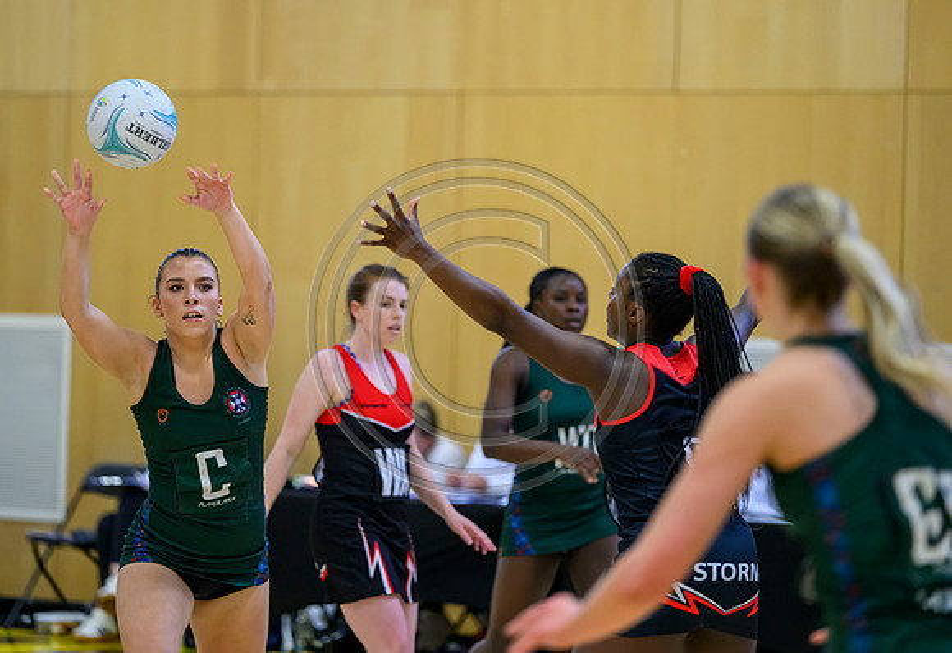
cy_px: 295
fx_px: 6019
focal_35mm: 226
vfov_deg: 6.2
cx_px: 412
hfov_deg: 9.0
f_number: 3.2
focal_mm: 200
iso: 4000
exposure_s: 1/1000
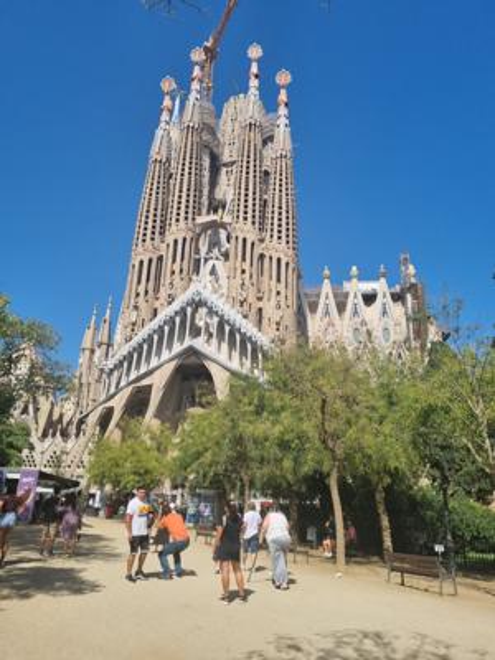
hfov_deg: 53.1
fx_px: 496
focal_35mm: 26
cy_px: 330
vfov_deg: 67.3
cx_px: 248
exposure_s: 1/3328
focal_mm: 5.4
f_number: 1.8
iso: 50
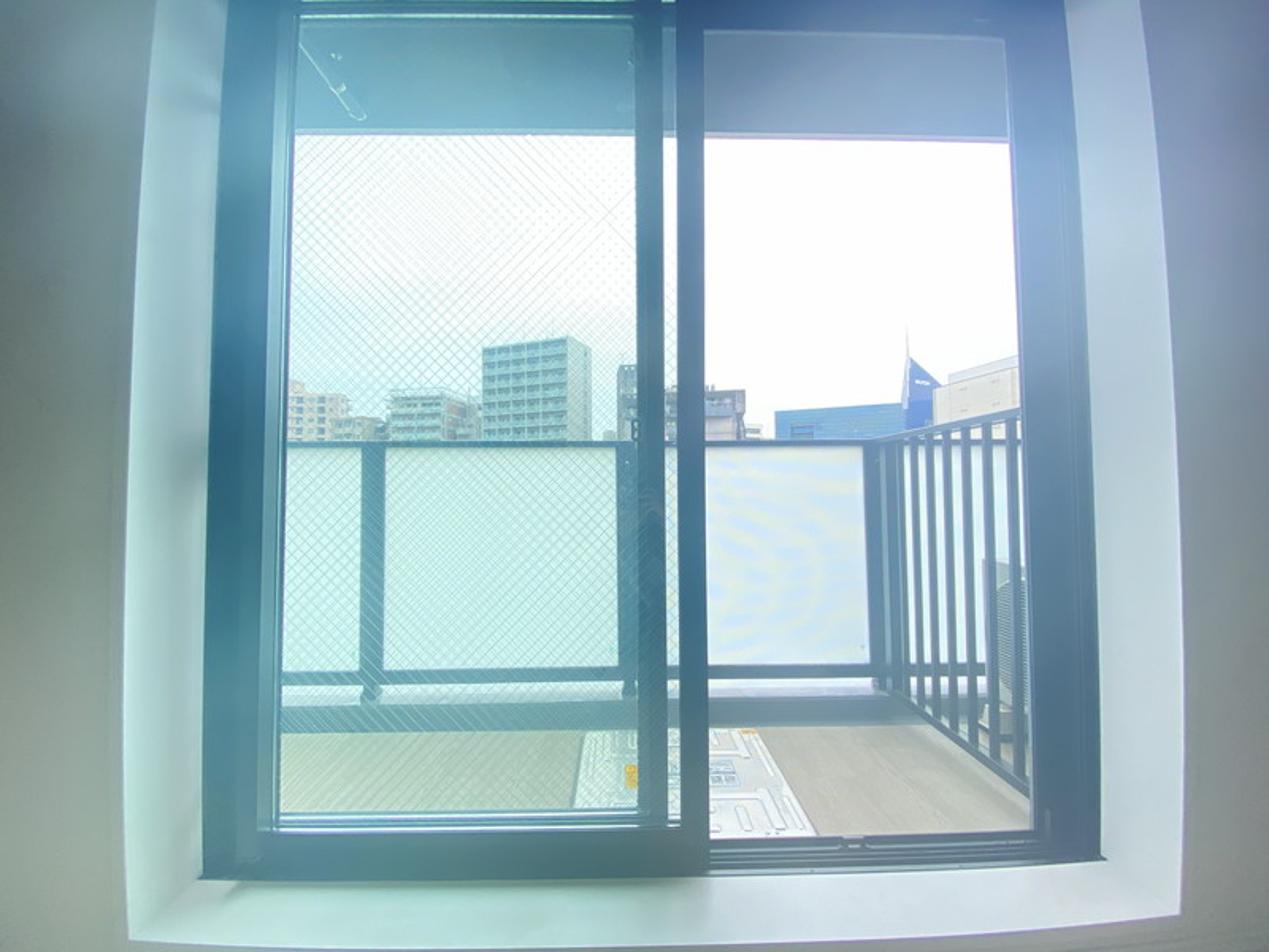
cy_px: 476
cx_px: 634
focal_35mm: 13
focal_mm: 1.54
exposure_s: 1/122
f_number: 2.4
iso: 80
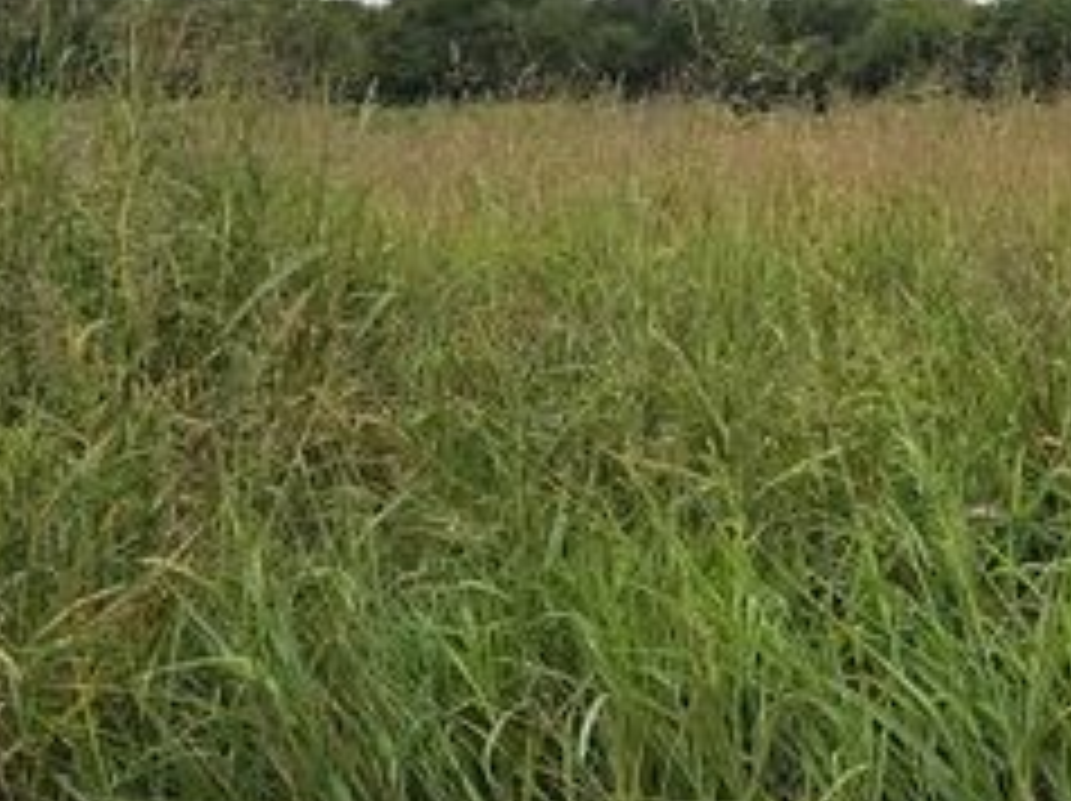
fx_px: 3060
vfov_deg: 14.8
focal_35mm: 99
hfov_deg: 19.6
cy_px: 140
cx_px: 904
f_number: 1.8
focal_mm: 5.4
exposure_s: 1/3945
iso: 80
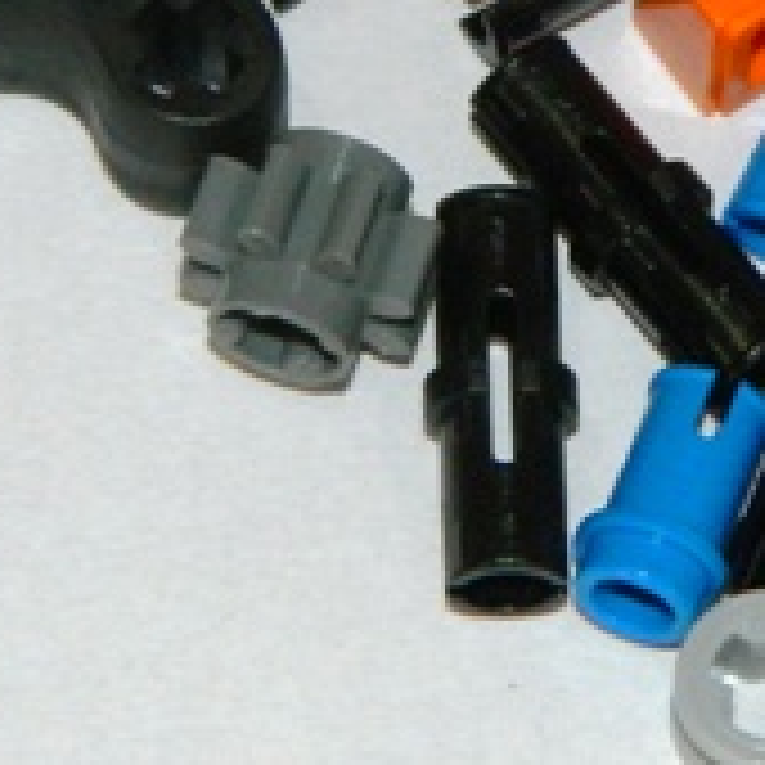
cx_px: 508
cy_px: 36
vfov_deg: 4.1
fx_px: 10701
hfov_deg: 4.1
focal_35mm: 428
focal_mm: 18.6
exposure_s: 1/60
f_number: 4.5
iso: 200
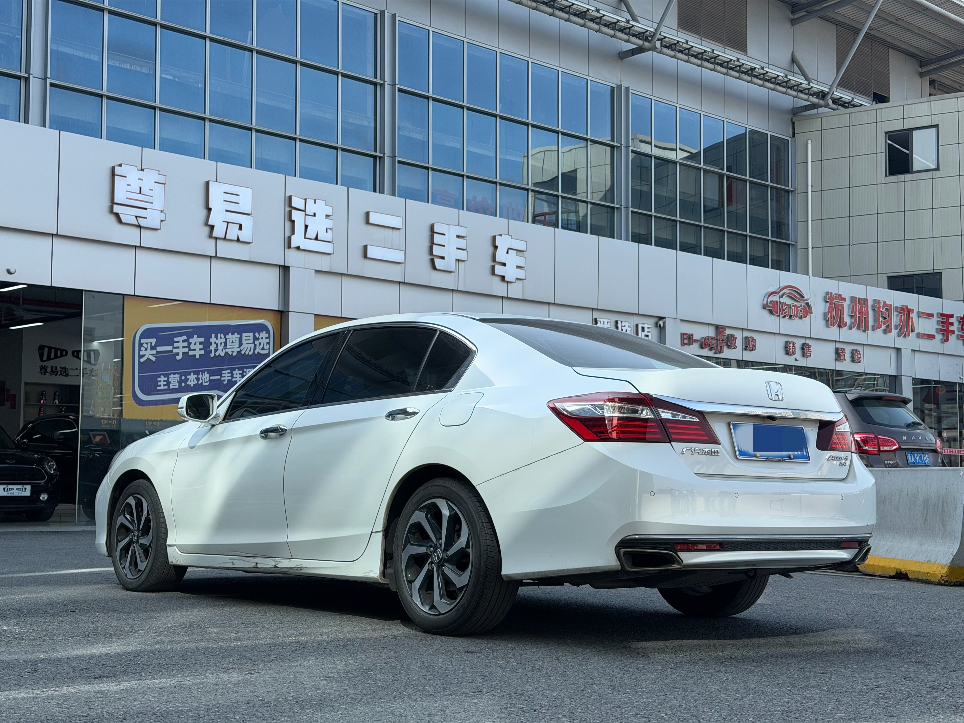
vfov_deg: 30.3
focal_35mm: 48
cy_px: 362
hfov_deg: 39.7
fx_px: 1337
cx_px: 482
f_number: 1.78
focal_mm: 6.76
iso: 64
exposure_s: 1/1795
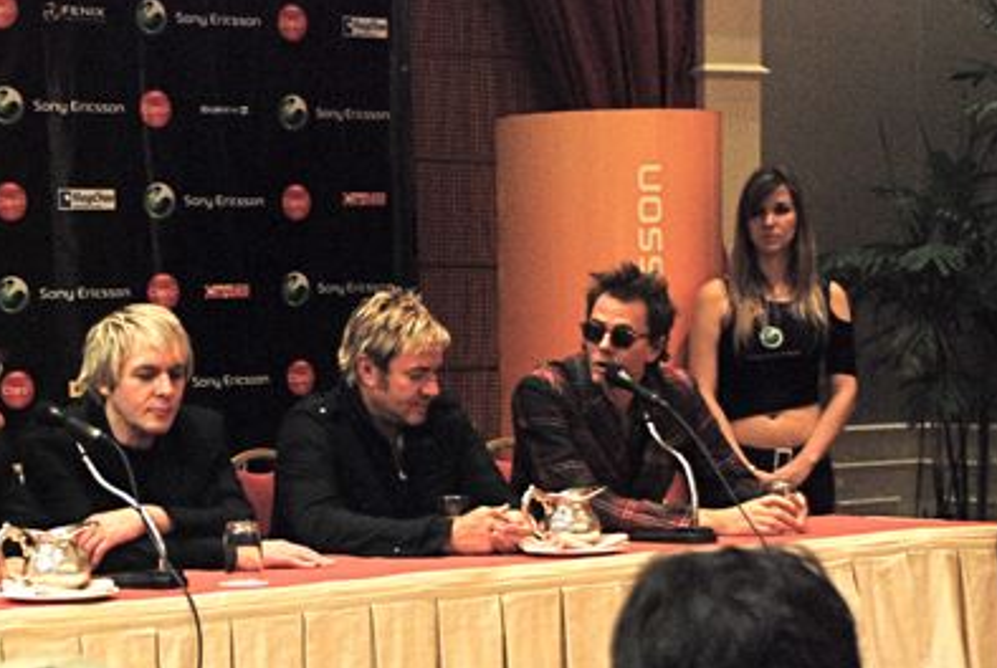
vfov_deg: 12.8
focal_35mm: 107
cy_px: 450
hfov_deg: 19.0
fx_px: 2968
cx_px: 307
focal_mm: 44
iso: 800
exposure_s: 1/30
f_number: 4.8
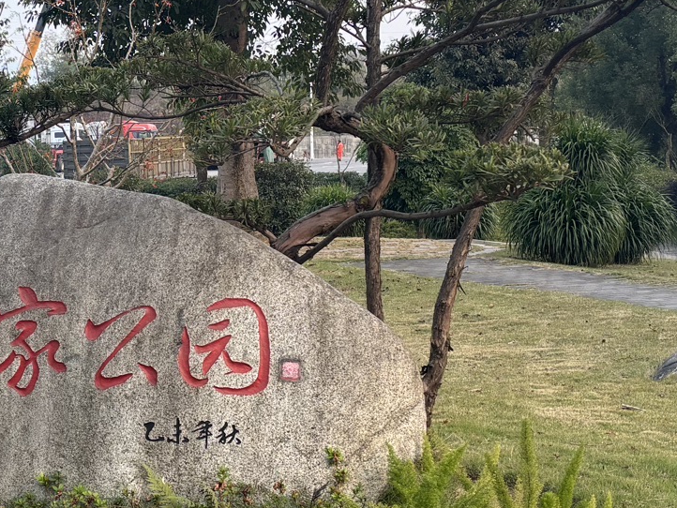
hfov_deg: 26.6
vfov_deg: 20.4
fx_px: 1409
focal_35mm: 72
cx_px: 161
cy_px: 216
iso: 50
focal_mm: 5.96
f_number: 1.6
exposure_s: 1/121
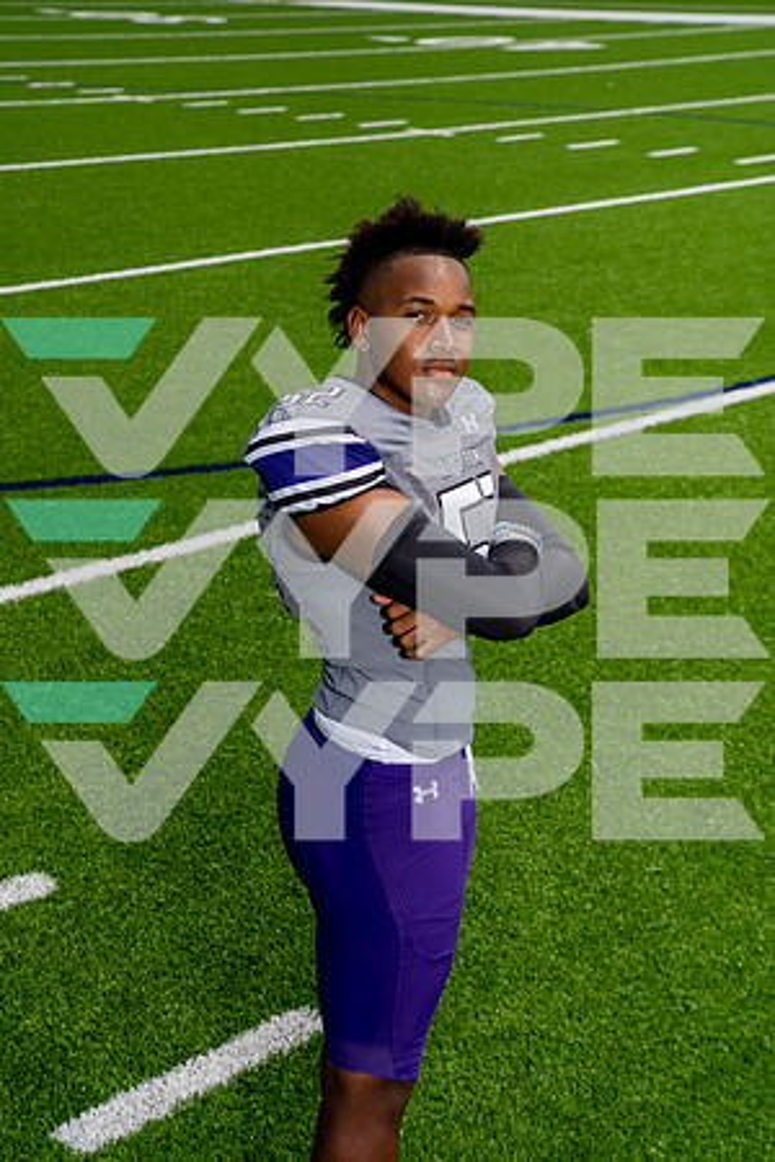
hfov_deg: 20.3
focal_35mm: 67
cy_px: 581
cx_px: 388
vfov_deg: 30.1
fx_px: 2163
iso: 100
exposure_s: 1/250
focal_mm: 67
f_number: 8
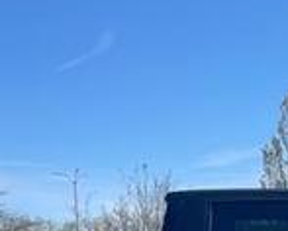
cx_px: 274
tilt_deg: -5.1
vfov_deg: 16.1
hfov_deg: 21.3
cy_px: 350
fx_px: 743
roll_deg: -0.2
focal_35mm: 87
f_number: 1.6
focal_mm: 4.2
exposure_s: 1/2353
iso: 32
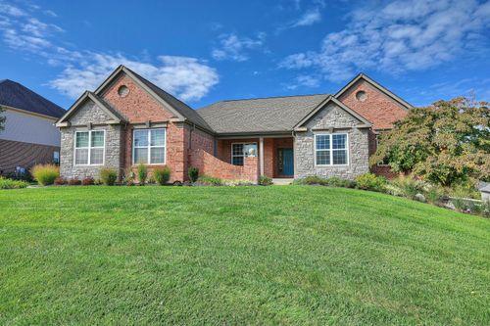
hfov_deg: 85.4
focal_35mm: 20
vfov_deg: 63.2
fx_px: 265
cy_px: 163
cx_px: 245
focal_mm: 19.5
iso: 100
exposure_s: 1/30
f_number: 11
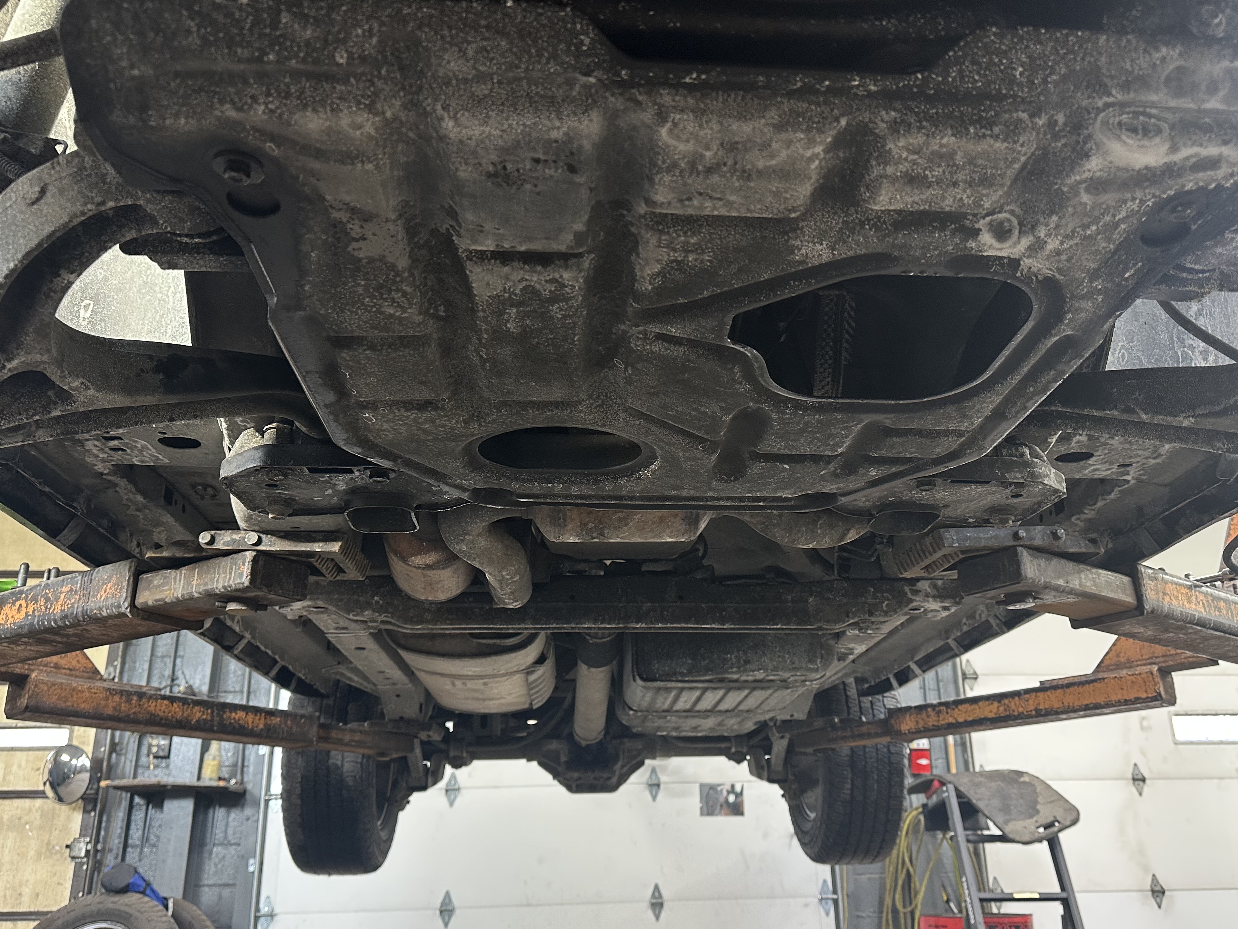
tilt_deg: +20.1
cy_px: 519
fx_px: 1037
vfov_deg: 48.1
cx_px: 649
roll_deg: +1.3
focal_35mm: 29
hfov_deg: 61.6
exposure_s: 1/66
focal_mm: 6.86
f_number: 1.78
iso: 250
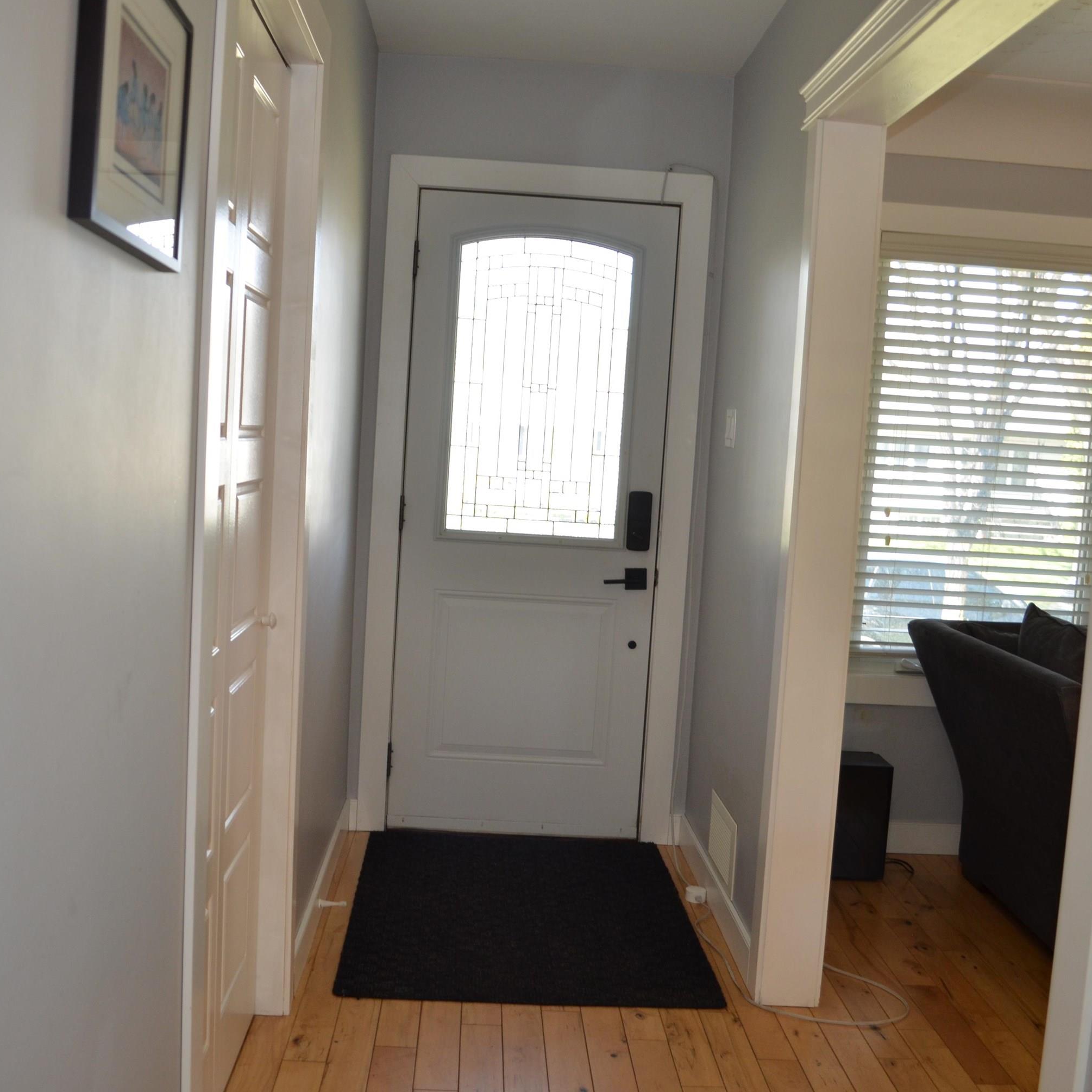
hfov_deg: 47.2
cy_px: 541
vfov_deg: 47.2
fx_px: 1249
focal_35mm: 35
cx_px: 517
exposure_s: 1/100
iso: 400
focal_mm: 18
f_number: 3.5
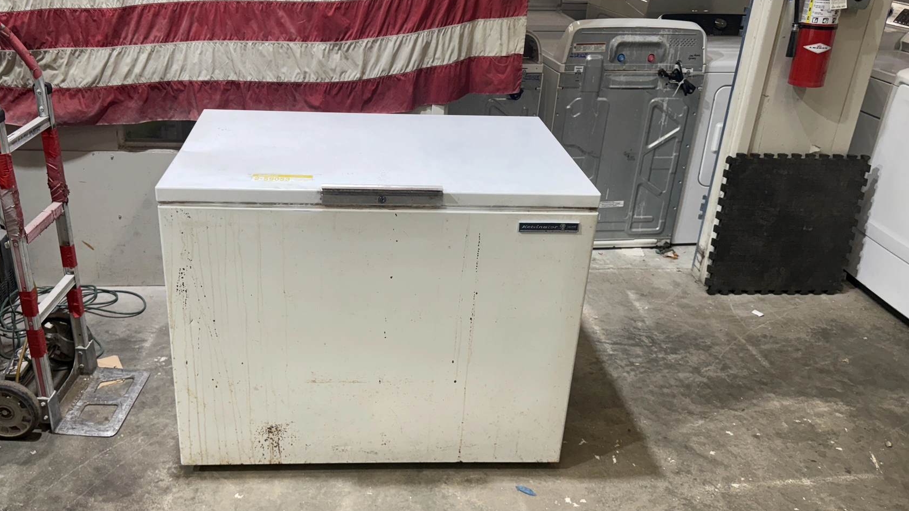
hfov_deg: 62.4
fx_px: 747
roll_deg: -2.8
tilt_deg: -22.9
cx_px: 397
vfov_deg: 37.7
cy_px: 223
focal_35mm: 31
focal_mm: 6.76
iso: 125
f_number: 1.78
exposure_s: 1/120
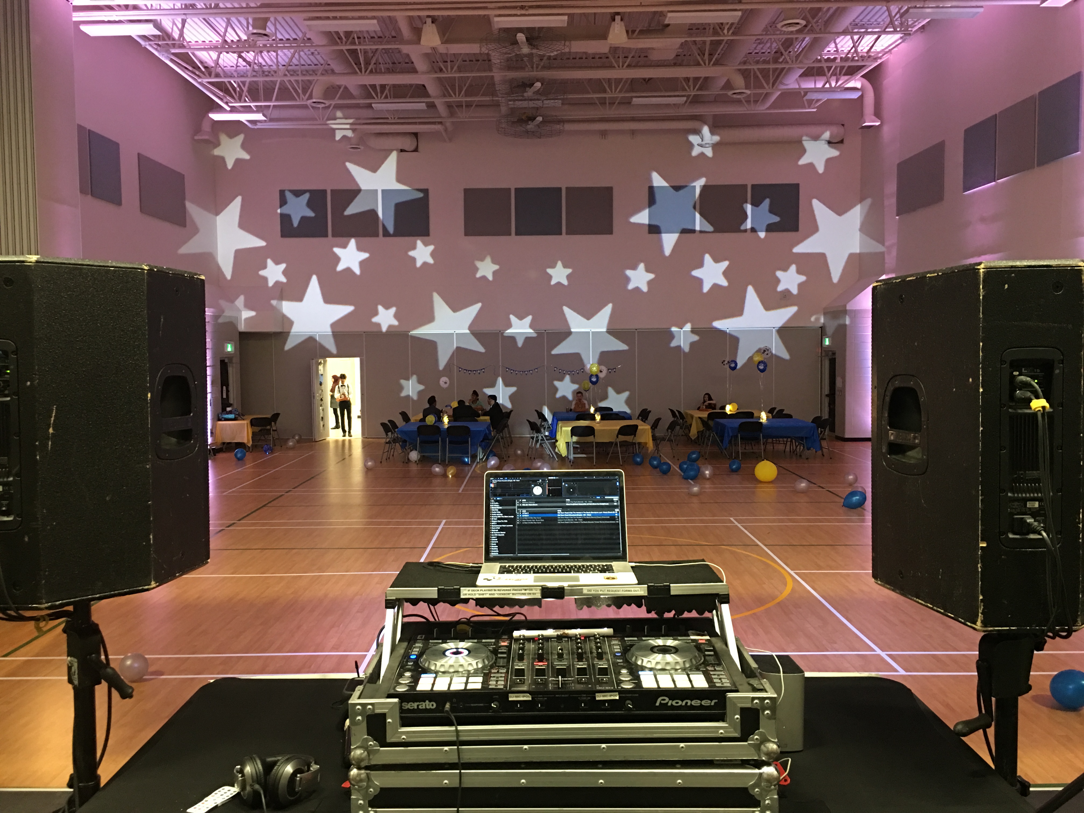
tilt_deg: -2.7
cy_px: 406
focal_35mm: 29
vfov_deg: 48.2
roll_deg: +0.2
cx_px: 542
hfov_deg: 61.7
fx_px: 908
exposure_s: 1/4
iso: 50
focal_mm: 4.15
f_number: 2.2
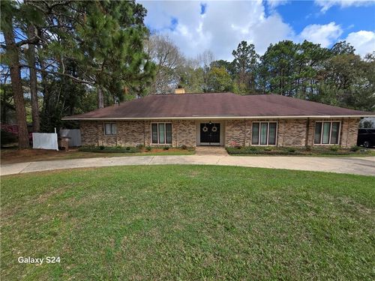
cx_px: 188
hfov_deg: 106.2
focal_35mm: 13
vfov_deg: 89.9
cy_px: 140
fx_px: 141
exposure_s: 1/1376
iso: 50
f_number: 2.2
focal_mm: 2.2
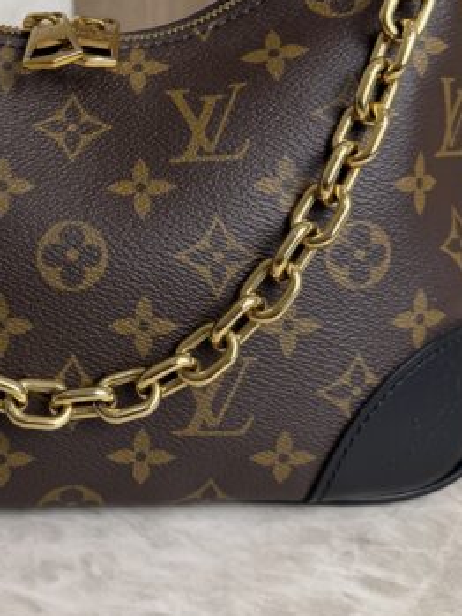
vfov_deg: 34.2
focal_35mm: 55
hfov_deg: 25.8
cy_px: 159
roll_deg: +0.8
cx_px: 49
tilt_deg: -18.2
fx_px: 978
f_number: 1.78
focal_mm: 6.76
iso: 80
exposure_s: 1/120
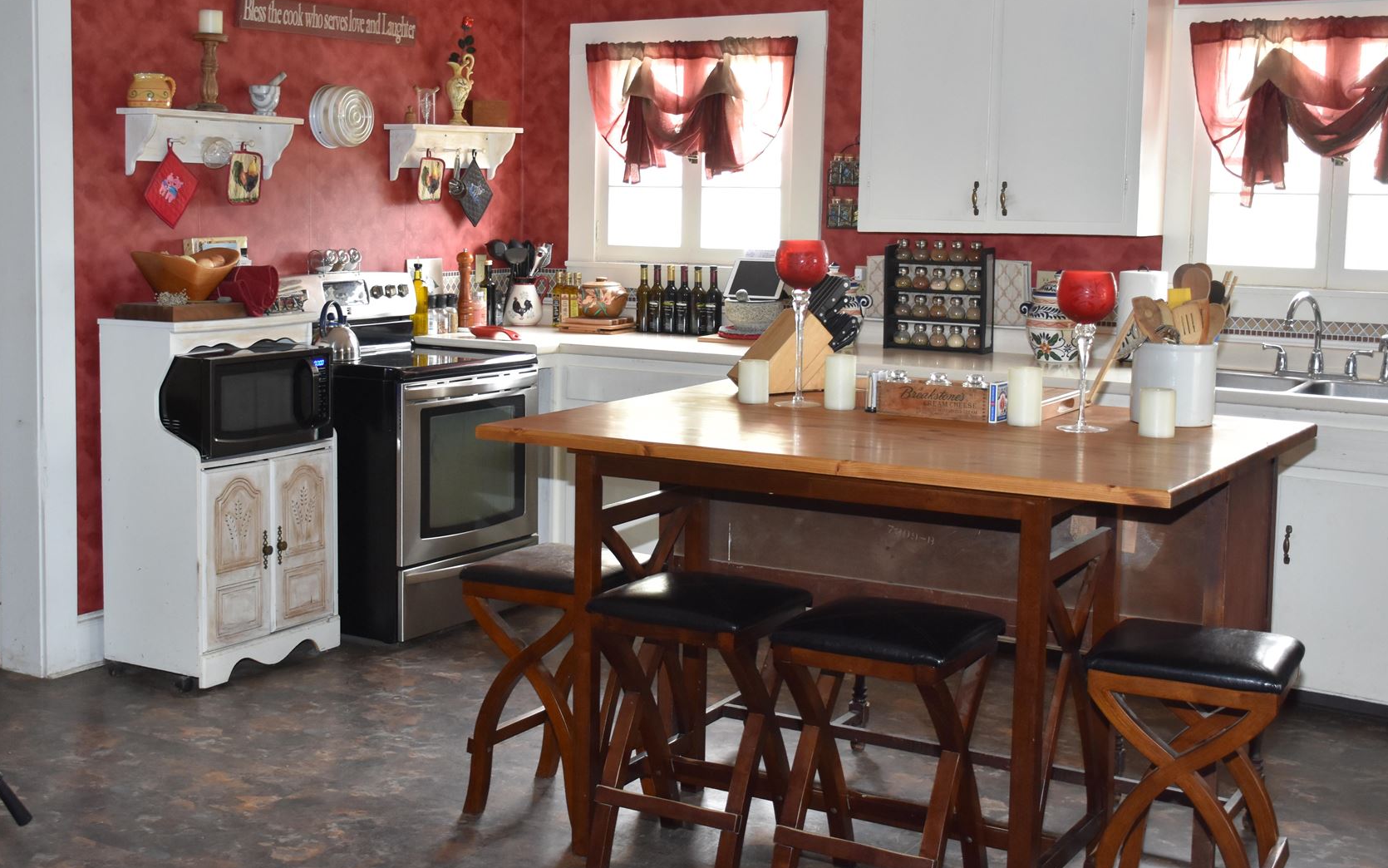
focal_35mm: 45
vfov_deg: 28.5
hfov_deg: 44.3
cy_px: 362
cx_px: 622
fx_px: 1702
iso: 900
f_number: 4
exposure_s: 1/60
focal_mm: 24
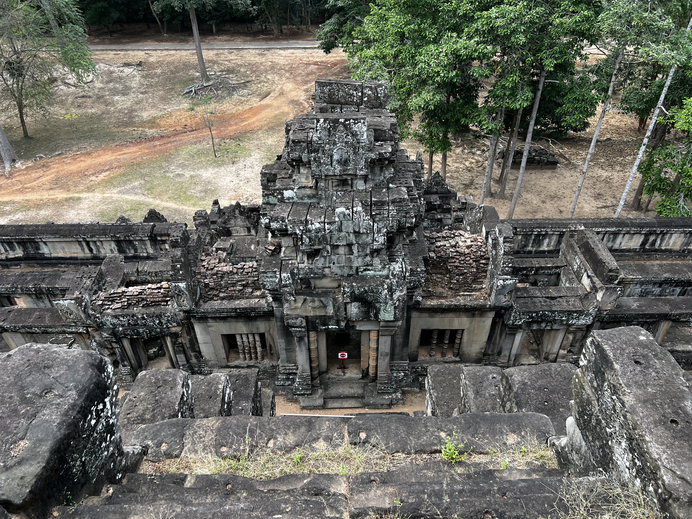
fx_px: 520
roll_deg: +0.7
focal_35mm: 26
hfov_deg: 67.3
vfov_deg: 53.1
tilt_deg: -39.2
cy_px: 260
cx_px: 346
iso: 50
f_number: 1.5
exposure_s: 1/646
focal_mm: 5.7
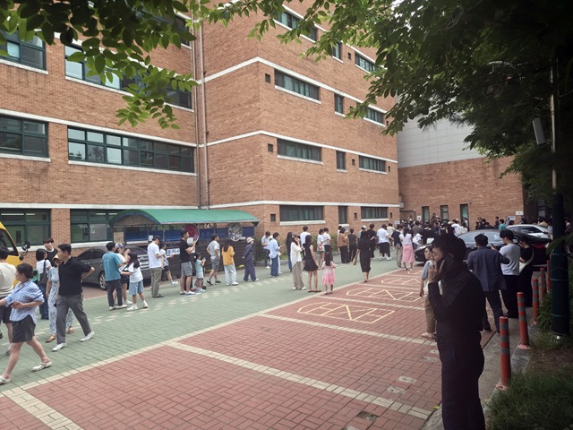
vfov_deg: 58.9
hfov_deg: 73.9
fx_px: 381
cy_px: 215
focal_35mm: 23
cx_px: 286
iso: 80
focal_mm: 5.4
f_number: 1.8
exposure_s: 1/180
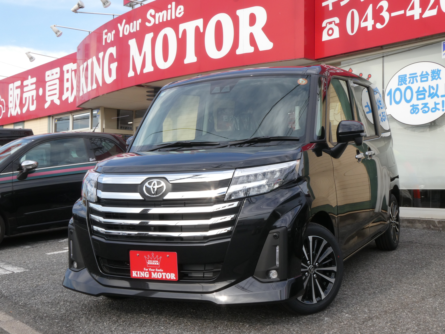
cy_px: 167
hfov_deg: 42.9
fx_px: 566
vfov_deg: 32.9
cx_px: 222
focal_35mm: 44
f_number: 8
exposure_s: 1/80
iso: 125
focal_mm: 7.8
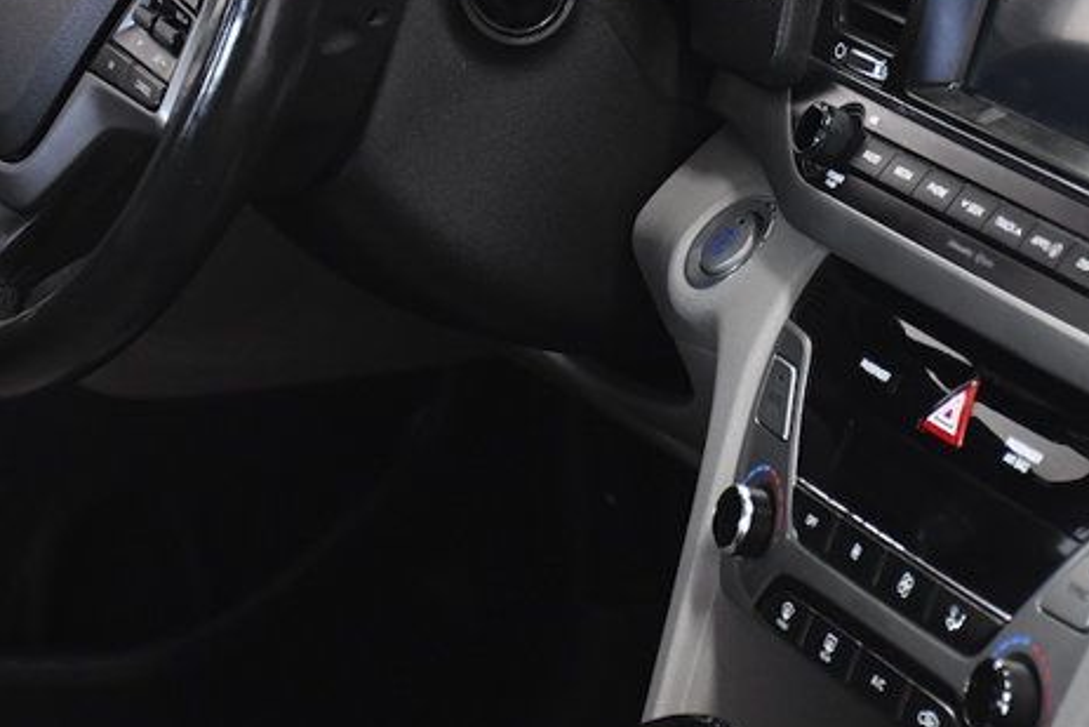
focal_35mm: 166
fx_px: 5023
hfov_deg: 12.4
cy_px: 15
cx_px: 713
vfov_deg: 8.2
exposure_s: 1/250
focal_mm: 50
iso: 2500
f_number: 4.8
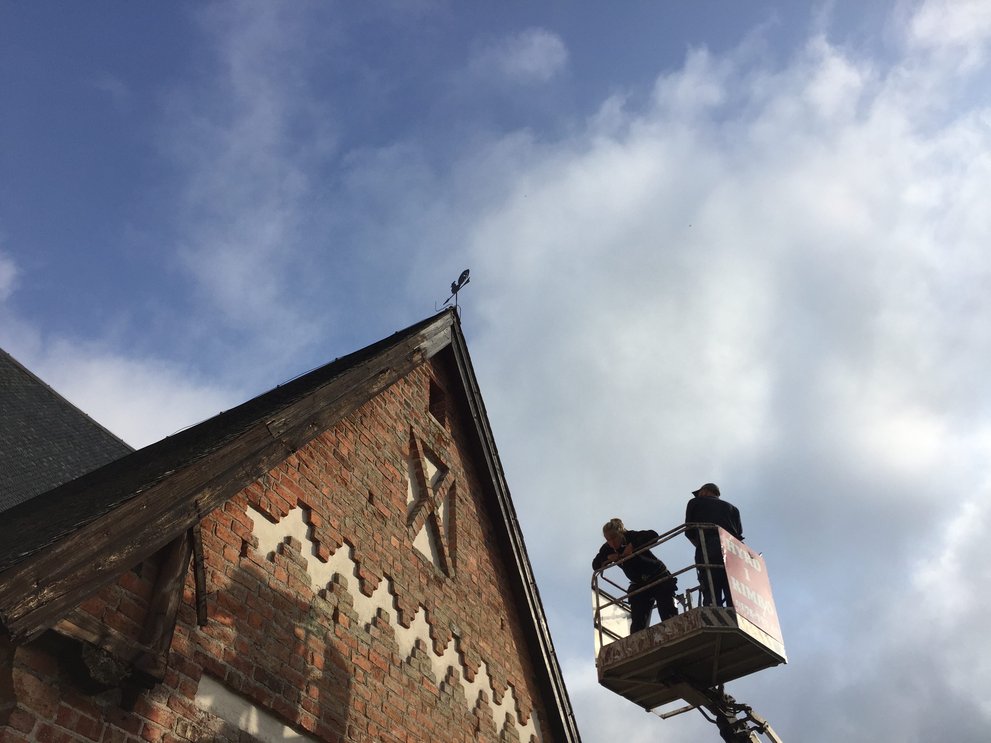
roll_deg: +4.4
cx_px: 496
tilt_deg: +44.9
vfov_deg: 48.2
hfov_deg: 61.7
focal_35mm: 29
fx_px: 830
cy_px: 372
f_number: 2.2
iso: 32
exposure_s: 1/3049
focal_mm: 4.15
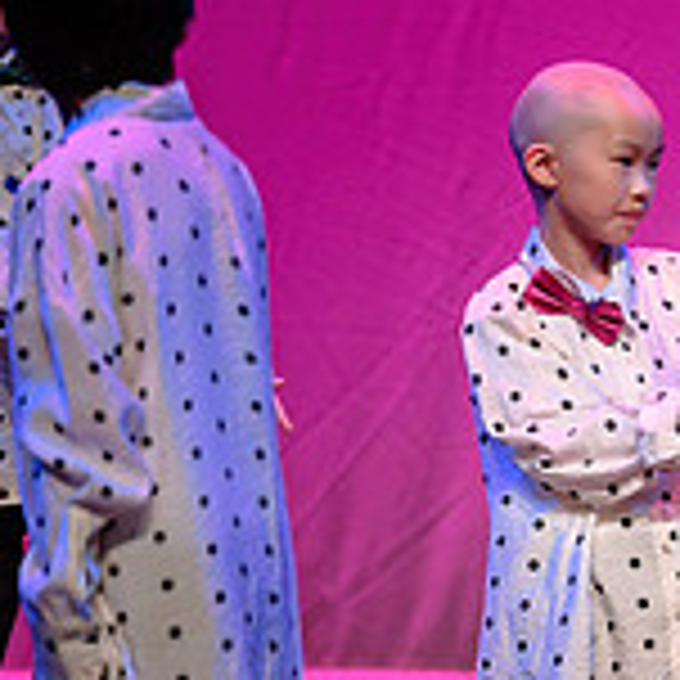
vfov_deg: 2.5
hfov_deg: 2.5
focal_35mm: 700
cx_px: 1167
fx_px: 15557
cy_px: 627
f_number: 2.8
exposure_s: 1/500
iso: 1250
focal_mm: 190
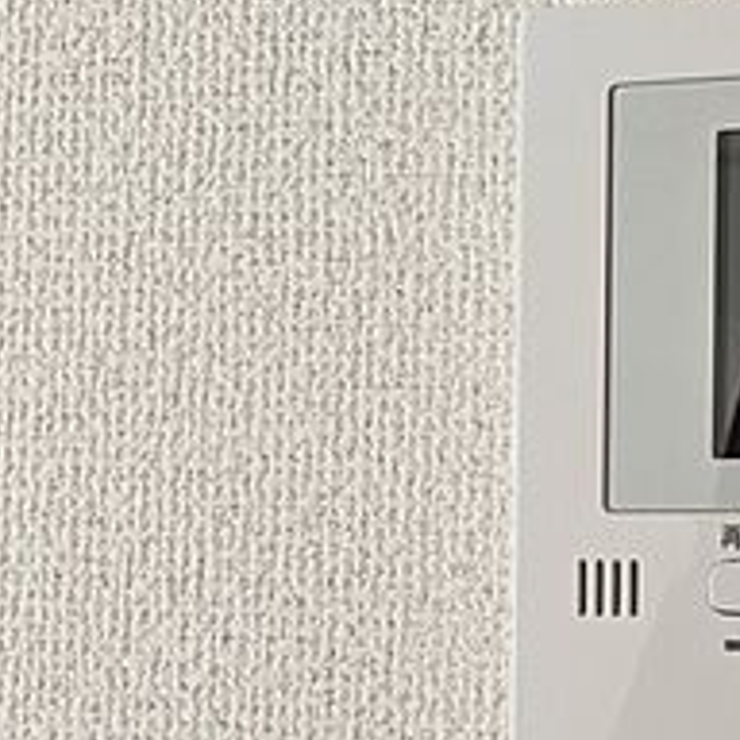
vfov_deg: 11.6
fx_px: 3628
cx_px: 940
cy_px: 594
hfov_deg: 11.4
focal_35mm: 150
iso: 119
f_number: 1.89
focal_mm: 5.43
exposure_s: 1/120
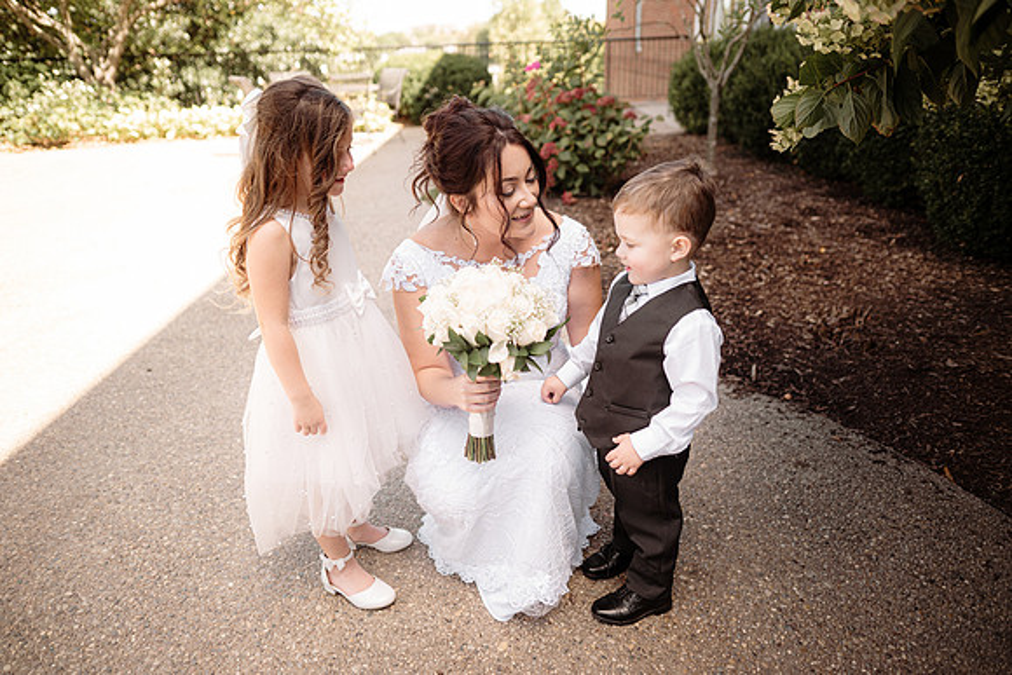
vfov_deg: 53.2
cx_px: 506
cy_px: 338
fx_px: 675
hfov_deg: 73.7
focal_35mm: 24
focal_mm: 24
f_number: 2.2
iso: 125
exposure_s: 1/500
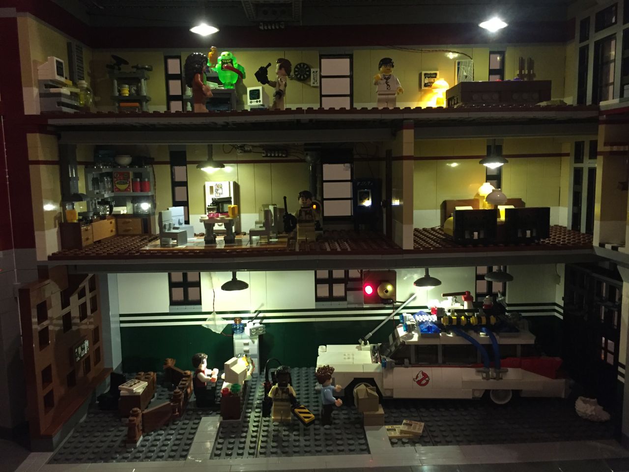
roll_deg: +1.7
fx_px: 527
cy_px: 236
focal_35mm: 29
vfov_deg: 48.2
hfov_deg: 61.7
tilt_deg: -9.3
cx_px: 314
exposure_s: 1/20
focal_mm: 4.15
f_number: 2.2
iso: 250
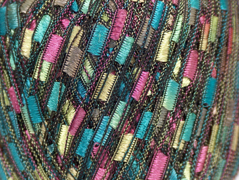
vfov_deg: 12.8
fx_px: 802
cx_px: 120
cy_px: 90
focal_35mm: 116
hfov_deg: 16.9
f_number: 3
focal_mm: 23.76
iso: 100
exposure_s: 1/3.74
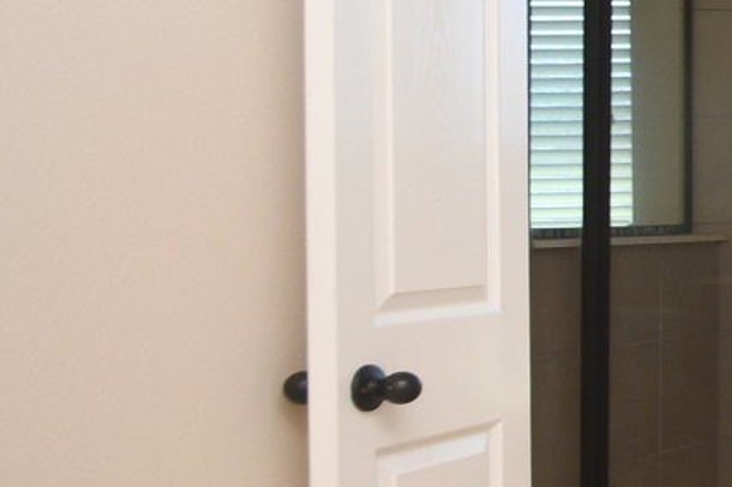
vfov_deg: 18.9
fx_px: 1463
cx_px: 1714
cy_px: 183
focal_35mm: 72
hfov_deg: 15.6
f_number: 4.5
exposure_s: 1/125
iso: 320
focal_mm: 10
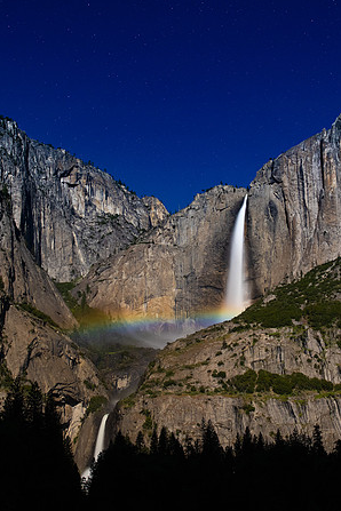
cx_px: 195
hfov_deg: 29.2
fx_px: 654
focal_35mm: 46
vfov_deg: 42.7
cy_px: 242
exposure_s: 15
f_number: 4
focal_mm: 29
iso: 1250
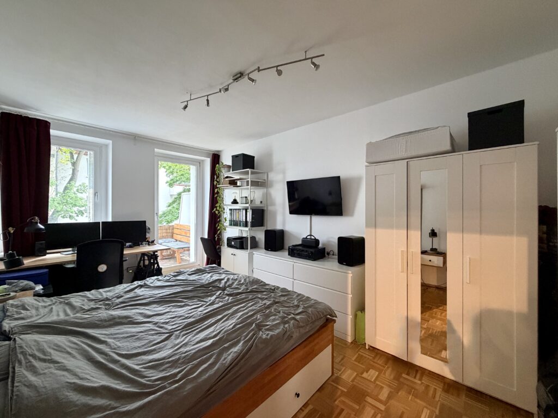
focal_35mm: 14
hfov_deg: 102.1
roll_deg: -0.7
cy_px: 209
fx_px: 226
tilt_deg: -0.6
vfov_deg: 85.7
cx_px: 279
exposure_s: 1/50
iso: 320
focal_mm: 2.22
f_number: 2.2
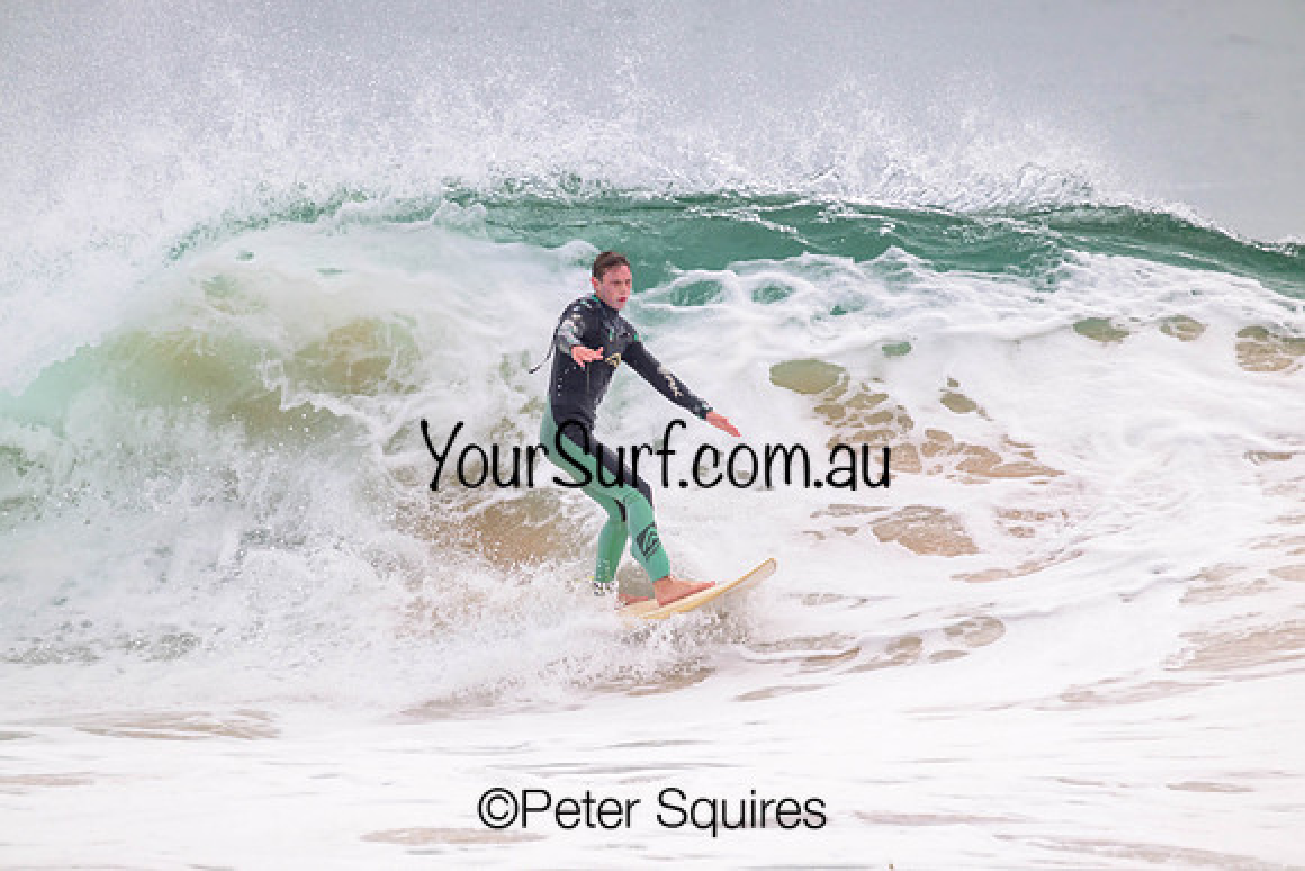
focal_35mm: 800
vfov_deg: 1.7
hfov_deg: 2.6
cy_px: 436
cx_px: 652
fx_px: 29005
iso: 800
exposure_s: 1/2000
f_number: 11
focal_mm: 800
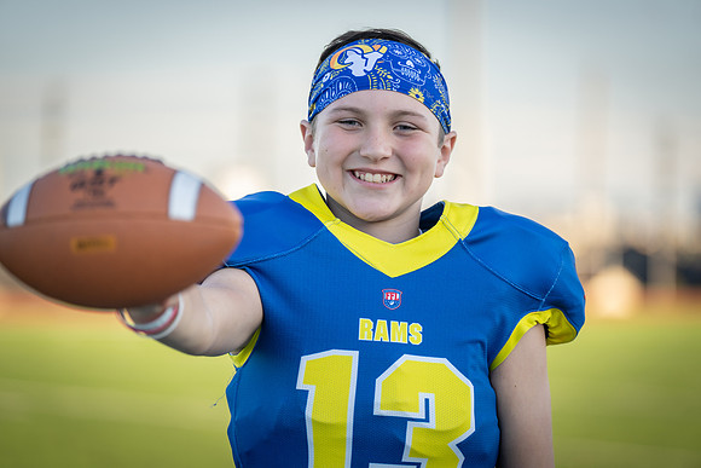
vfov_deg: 9.2
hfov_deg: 13.7
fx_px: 2921
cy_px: 234
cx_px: 350
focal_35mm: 150
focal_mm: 150
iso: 100
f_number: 2.8
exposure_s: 1/400
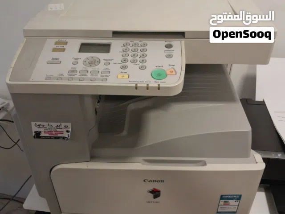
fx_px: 222
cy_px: 107
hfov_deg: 65.3
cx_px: 142
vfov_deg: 51.4
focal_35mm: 27
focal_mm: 4
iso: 320
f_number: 1.8
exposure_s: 1/50
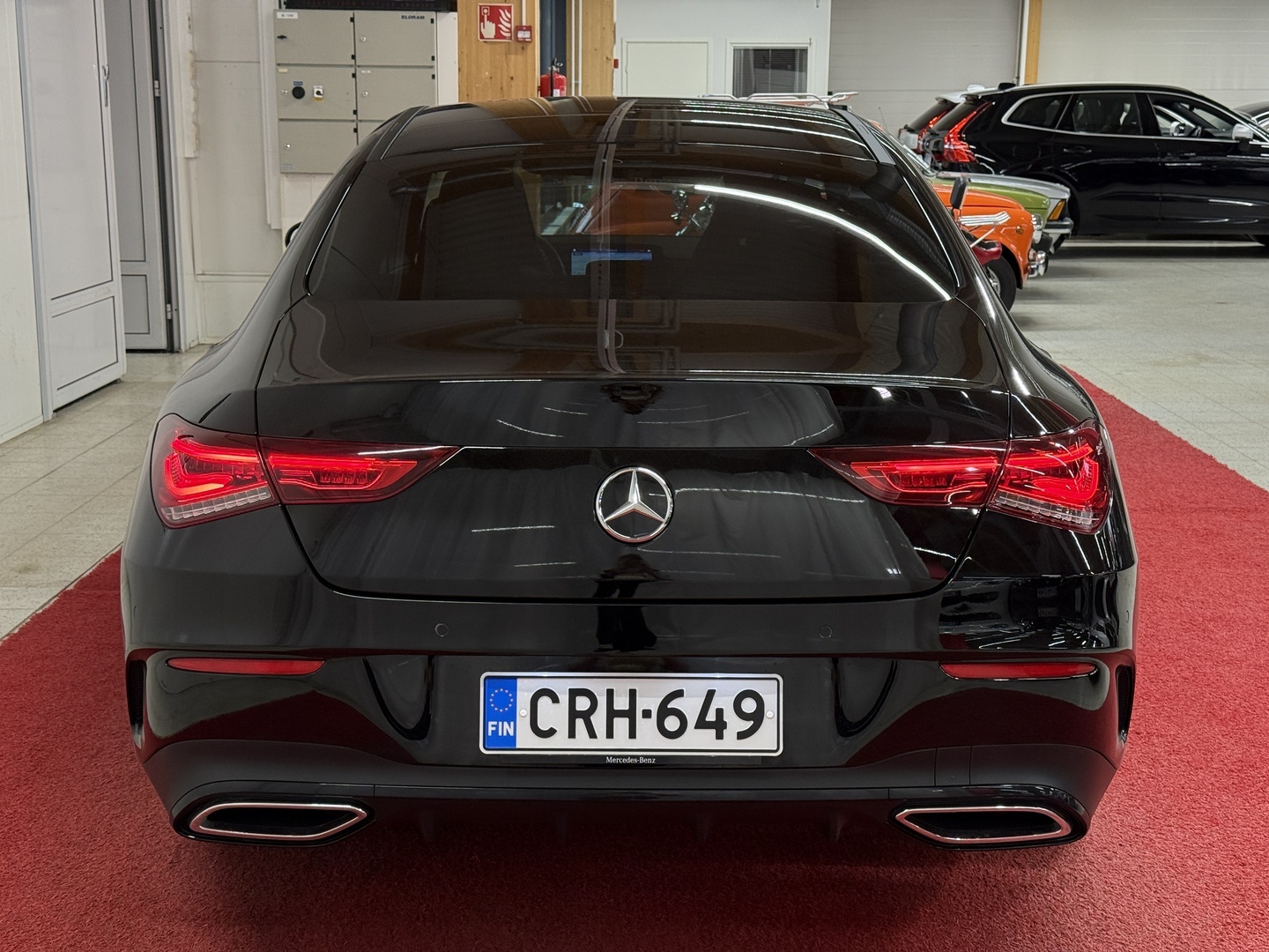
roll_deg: -0.4
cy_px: 476
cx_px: 634
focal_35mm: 48
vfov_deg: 30.3
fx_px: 1760
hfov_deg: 39.7
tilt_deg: -11.0
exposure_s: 1/120
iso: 200
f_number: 1.78
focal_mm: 6.76
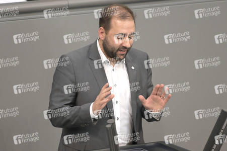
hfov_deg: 4.6
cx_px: 114
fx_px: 2835
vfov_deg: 3.1
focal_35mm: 450
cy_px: 76
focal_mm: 450
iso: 8000
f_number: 5.6
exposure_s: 1/320
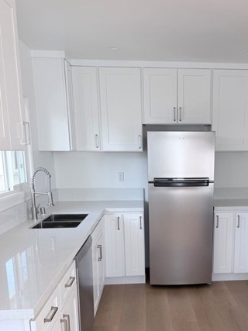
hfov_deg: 38.8
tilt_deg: -10.5
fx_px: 344
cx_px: 178
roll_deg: +0.0
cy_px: 224
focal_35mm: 36
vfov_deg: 50.3
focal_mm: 6.76
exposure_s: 1/224
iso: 64
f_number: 1.78
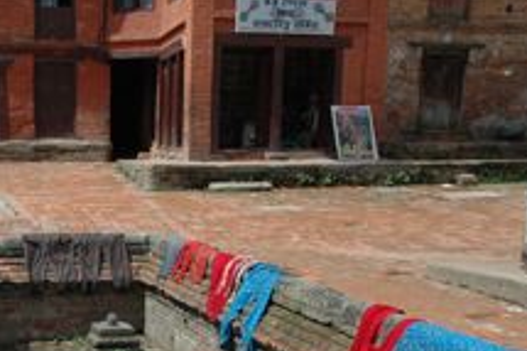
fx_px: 1009
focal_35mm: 69
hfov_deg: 28.0
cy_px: 356
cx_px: 37
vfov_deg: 19.1
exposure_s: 1/500
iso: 400
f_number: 11
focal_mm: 22
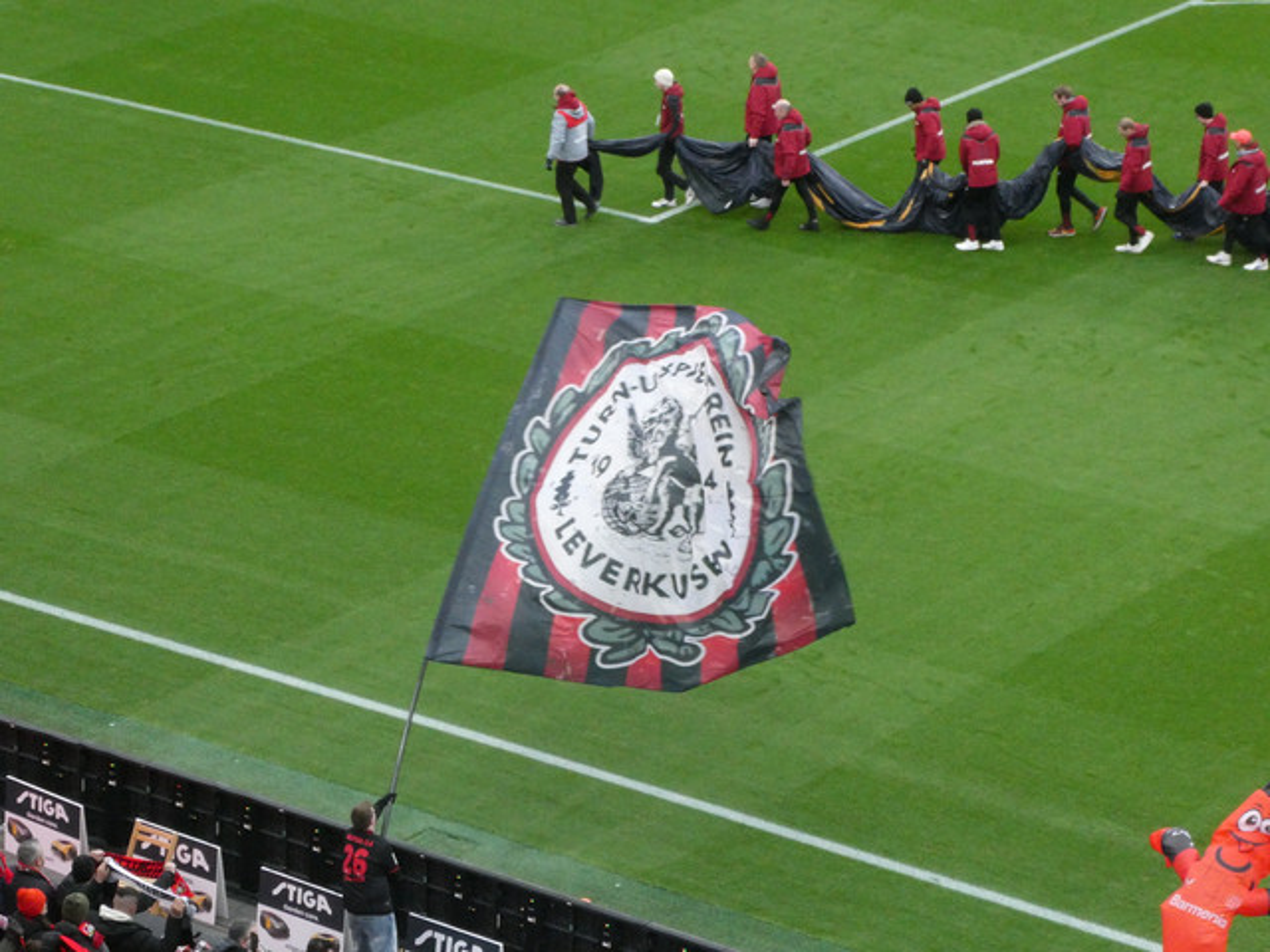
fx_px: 4953
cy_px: 476
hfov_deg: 14.6
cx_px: 635
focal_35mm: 135
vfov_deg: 11.0
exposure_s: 1/125
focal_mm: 24.2
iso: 1000
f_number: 5.3
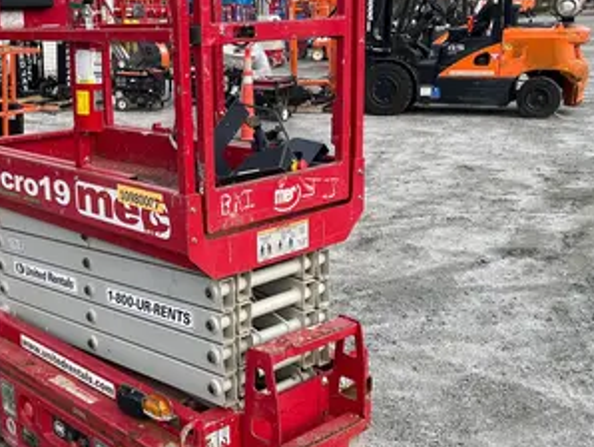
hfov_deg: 39.2
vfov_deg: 30.3
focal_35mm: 48
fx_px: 824
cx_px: 207
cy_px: 236
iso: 50
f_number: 1.6
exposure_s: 1/454
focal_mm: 5.1
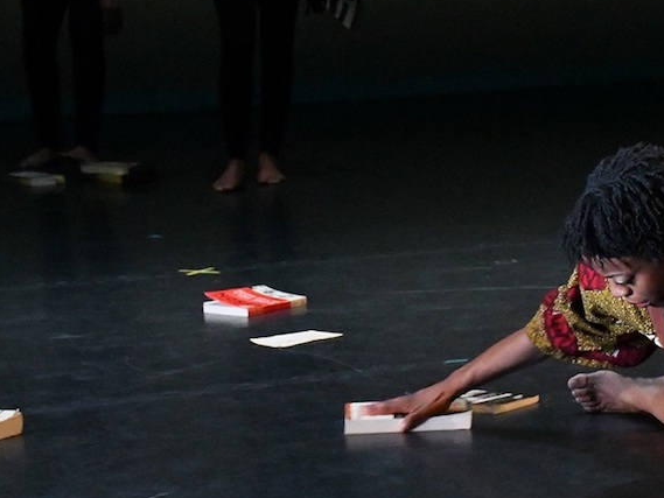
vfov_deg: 10.4
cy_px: 363
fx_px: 2724
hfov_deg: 13.8
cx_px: 580
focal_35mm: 142
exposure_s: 1/200
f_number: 8
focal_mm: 42
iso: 16000
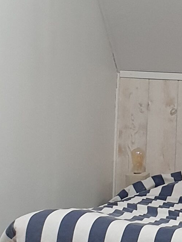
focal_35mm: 156
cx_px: 189
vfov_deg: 12.7
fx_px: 1094
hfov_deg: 9.4
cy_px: 140
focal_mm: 4.3
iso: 200
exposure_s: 1/50
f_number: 2.4
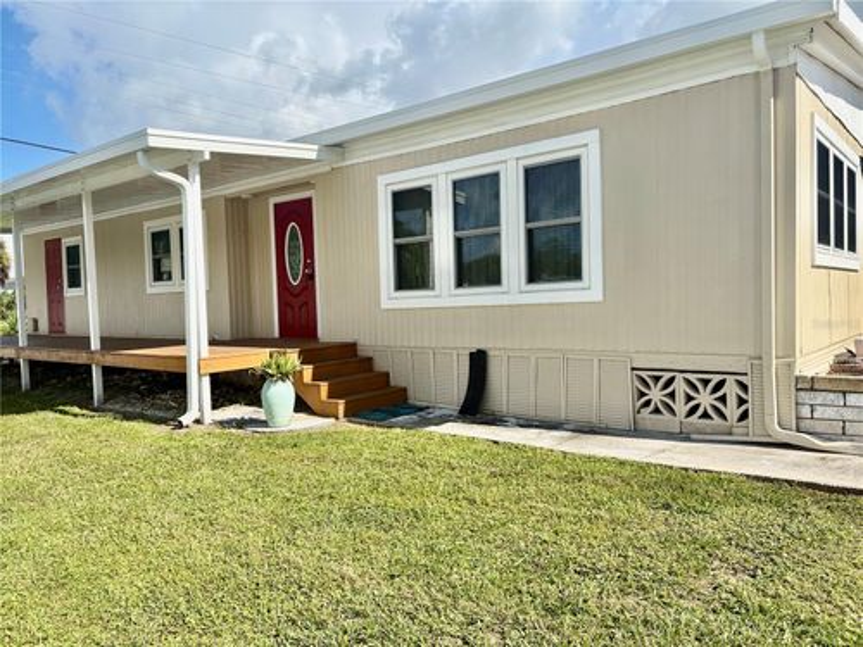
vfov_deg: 53.1
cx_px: 432
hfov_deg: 67.3
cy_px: 324
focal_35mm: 26
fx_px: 648
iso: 50
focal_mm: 5.96
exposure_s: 1/3623
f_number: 1.6
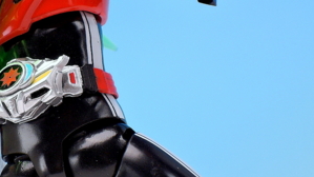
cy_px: 32
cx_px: 45
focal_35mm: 262
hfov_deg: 8.2
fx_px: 2181
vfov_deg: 4.6
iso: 80
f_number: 5.6
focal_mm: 25.5
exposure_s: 1/3
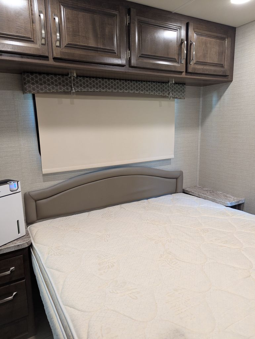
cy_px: 170
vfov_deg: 71.5
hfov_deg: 56.9
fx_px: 235
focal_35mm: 24
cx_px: 128
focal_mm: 6.81
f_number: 1.85
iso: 264
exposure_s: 1/23.8
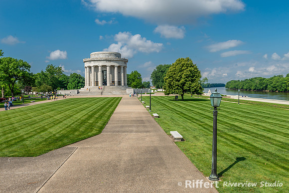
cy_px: 96
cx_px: 144
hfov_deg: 59.1
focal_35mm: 32
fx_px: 255
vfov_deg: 41.4
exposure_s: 1/160
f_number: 11
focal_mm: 31
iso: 100
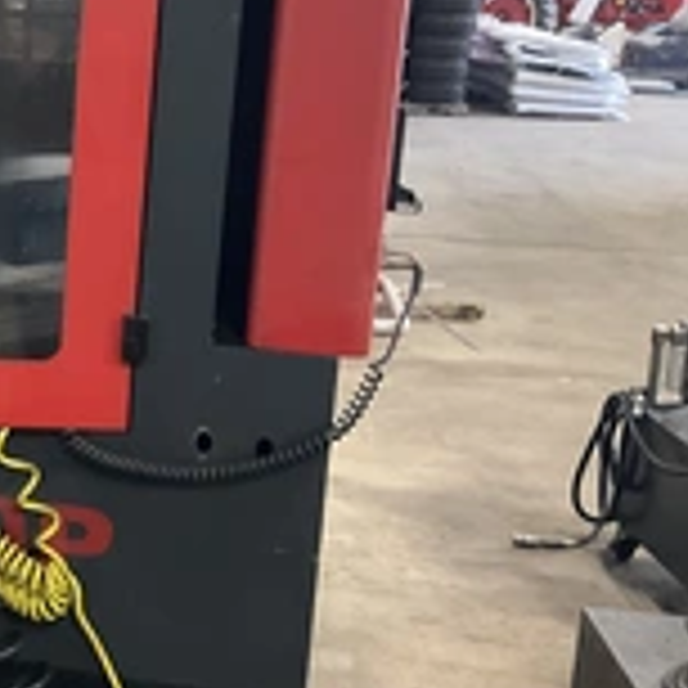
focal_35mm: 67
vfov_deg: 25.7
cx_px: -202
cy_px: 274
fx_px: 1507
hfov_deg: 22.9
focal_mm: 3
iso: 320
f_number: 1.8
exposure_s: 1/40
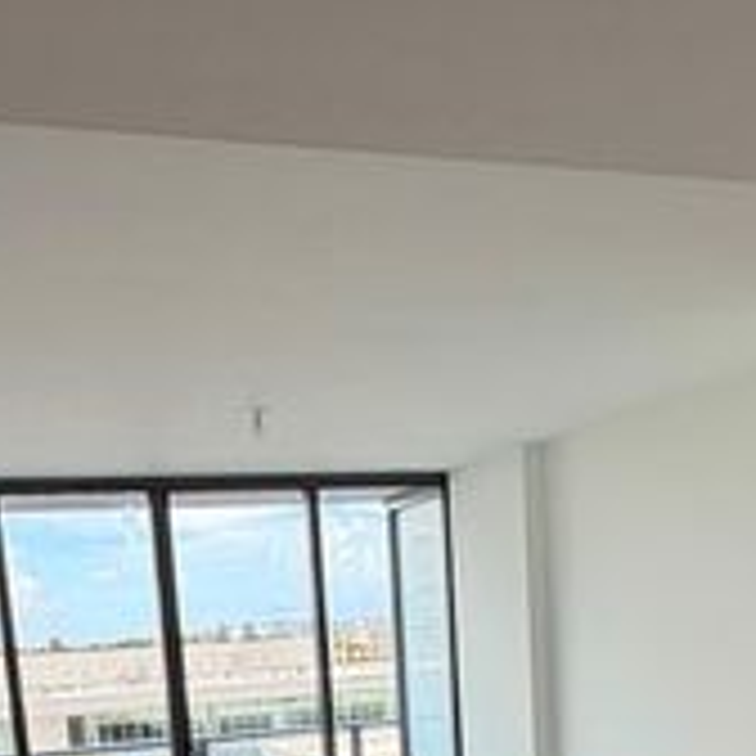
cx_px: 378
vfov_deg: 30.1
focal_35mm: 49
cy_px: 884
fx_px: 1211
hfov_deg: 34.7
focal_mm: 2.22
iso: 50
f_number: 2.2
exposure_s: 1/228
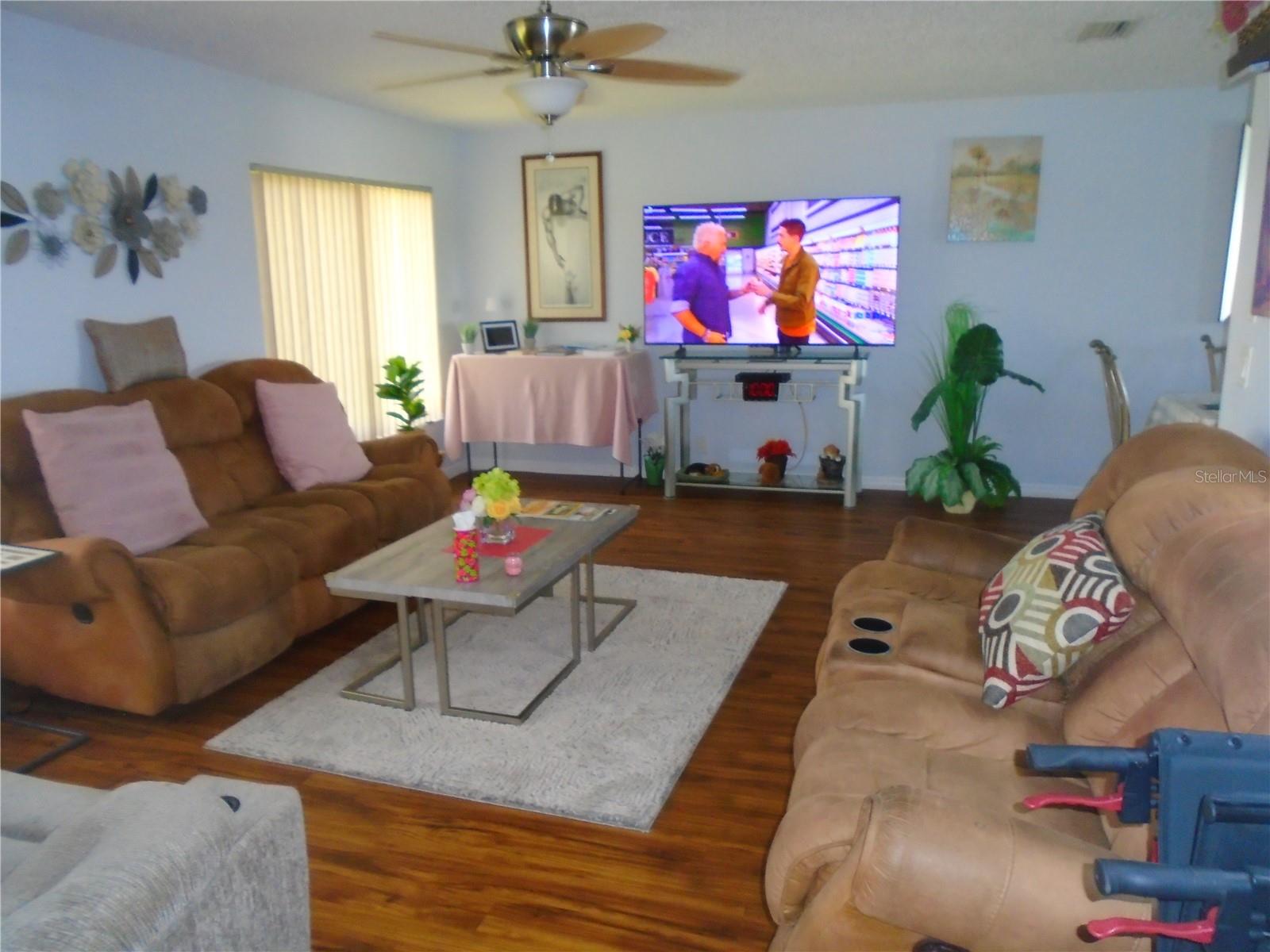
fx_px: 954
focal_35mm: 26
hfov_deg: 67.3
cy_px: 476
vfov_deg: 53.1
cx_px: 635
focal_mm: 4.6
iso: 400
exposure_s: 1/30
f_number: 3.2
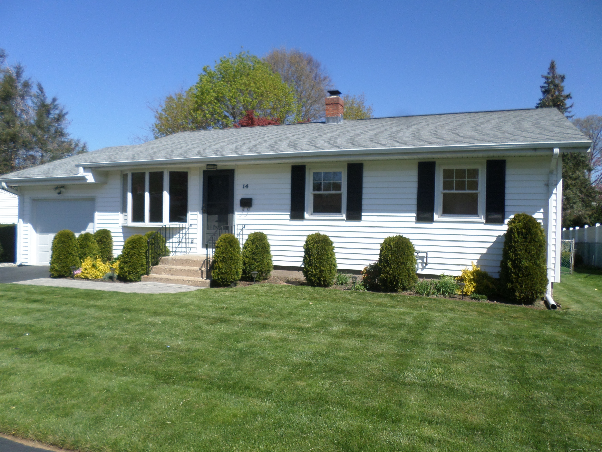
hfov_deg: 69.4
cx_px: 301
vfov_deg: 54.9
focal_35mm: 25
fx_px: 435
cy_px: 226
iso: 80
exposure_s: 1/1500
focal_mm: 4.5
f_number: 2.5
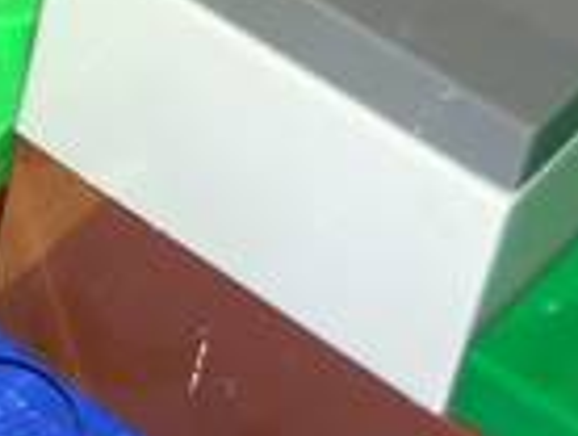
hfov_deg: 9.1
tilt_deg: -33.7
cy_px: -627
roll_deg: +2.6
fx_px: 3161
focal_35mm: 189
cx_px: -917
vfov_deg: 7.4
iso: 25
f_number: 2.2
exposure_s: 1/115
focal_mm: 4.15
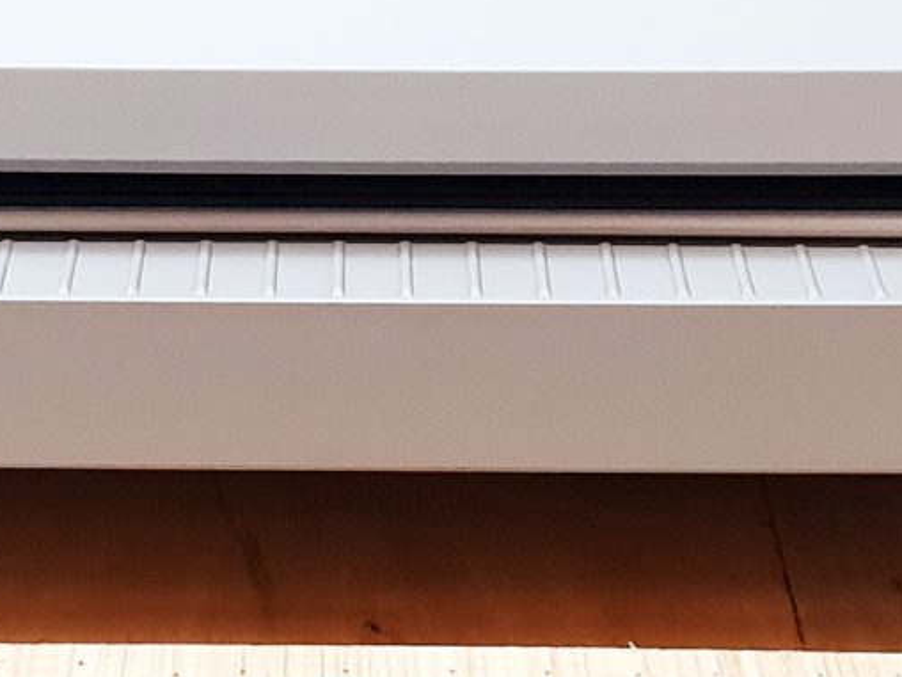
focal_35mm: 131
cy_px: -12
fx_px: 3414
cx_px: 314
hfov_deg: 15.0
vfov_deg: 11.2
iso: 320
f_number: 2.4
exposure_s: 1/50
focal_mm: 4.3
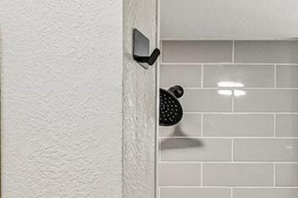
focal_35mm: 68
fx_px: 563
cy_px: 316
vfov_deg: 17.5
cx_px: 473
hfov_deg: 22.8
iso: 500
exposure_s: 1/30
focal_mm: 10
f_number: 8
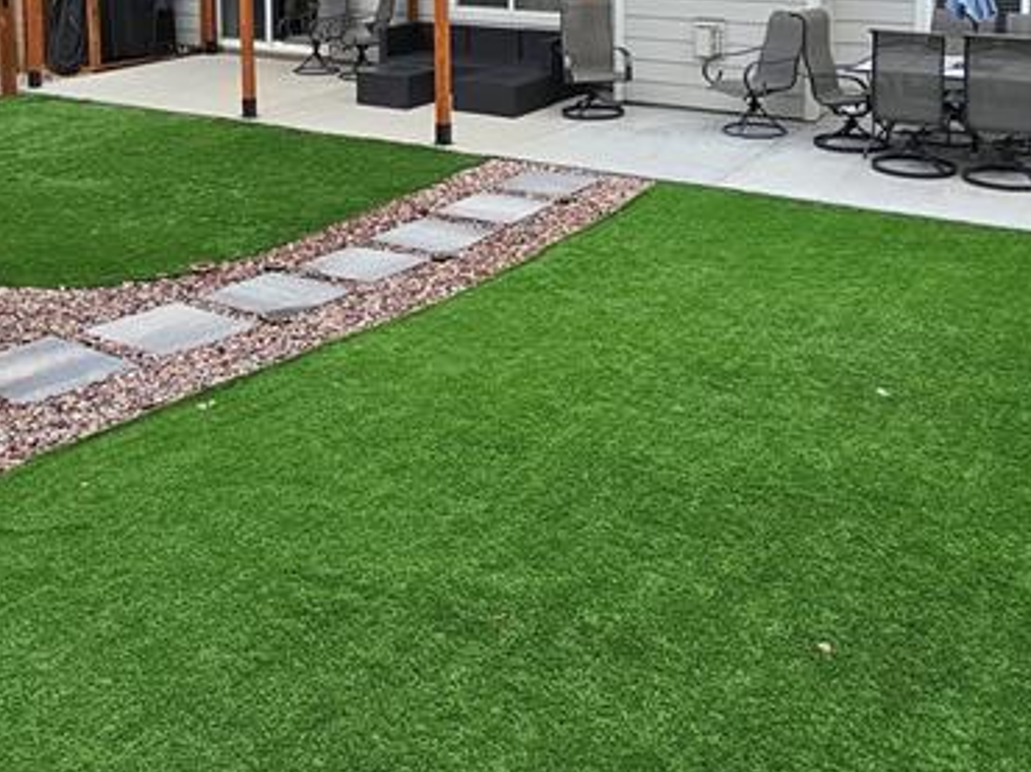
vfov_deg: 35.3
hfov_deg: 50.9
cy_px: -26
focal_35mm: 36
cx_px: 390
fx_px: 1072
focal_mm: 2.2
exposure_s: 1/2497
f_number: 2.2
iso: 50
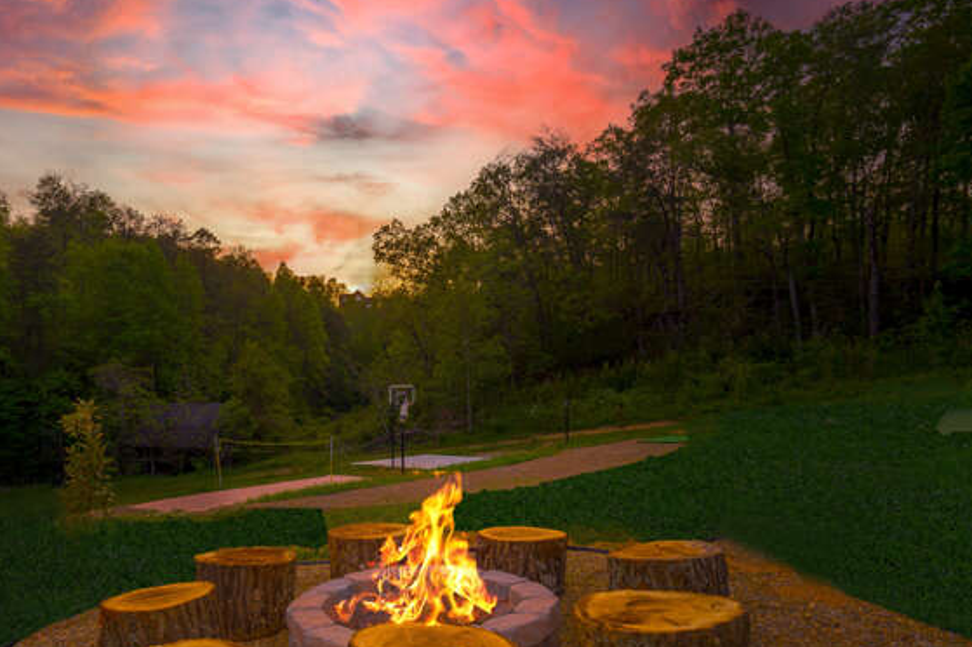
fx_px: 594
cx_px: 358
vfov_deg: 56.2
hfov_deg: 77.1
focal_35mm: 22
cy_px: 419
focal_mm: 16
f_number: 10
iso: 125
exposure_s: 1/100
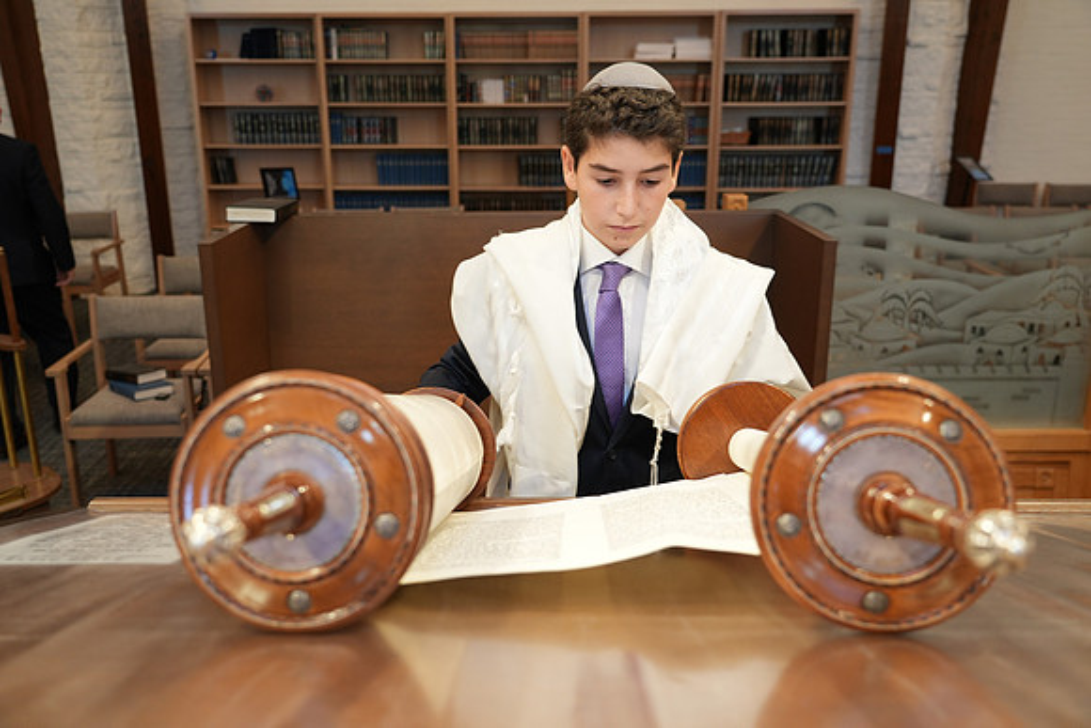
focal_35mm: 31
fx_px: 940
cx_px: 546
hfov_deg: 60.3
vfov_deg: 42.3
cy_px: 364
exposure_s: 1/80
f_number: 4
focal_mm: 31
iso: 640
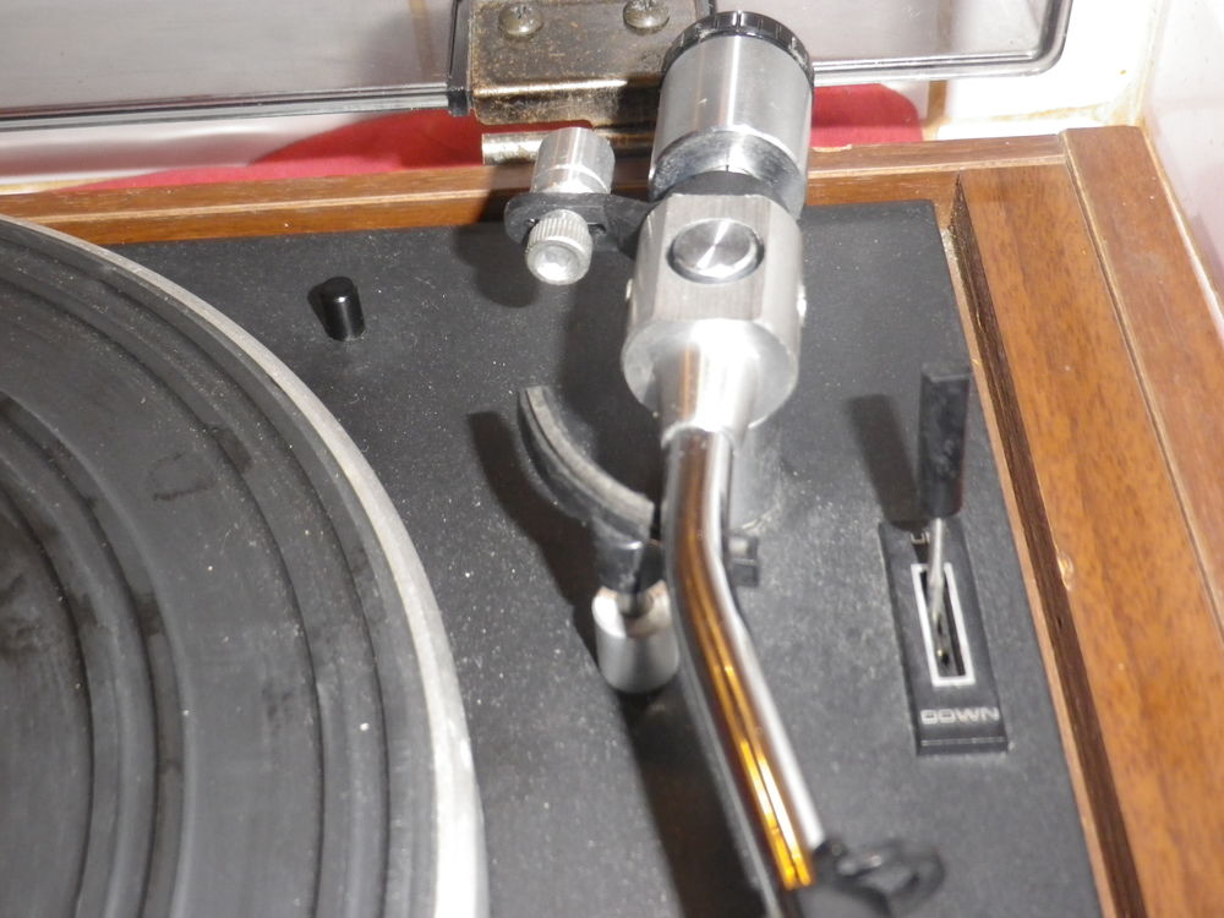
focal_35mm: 46
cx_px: 612
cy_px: 459
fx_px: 1627
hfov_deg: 41.2
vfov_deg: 31.5
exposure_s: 1/60
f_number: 4.2
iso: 400
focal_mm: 8.2
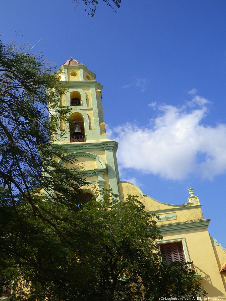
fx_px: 296
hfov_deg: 41.8
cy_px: 150
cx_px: 113
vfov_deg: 54.0
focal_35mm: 34
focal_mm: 6.1
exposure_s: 1/125
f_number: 9.2
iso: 80
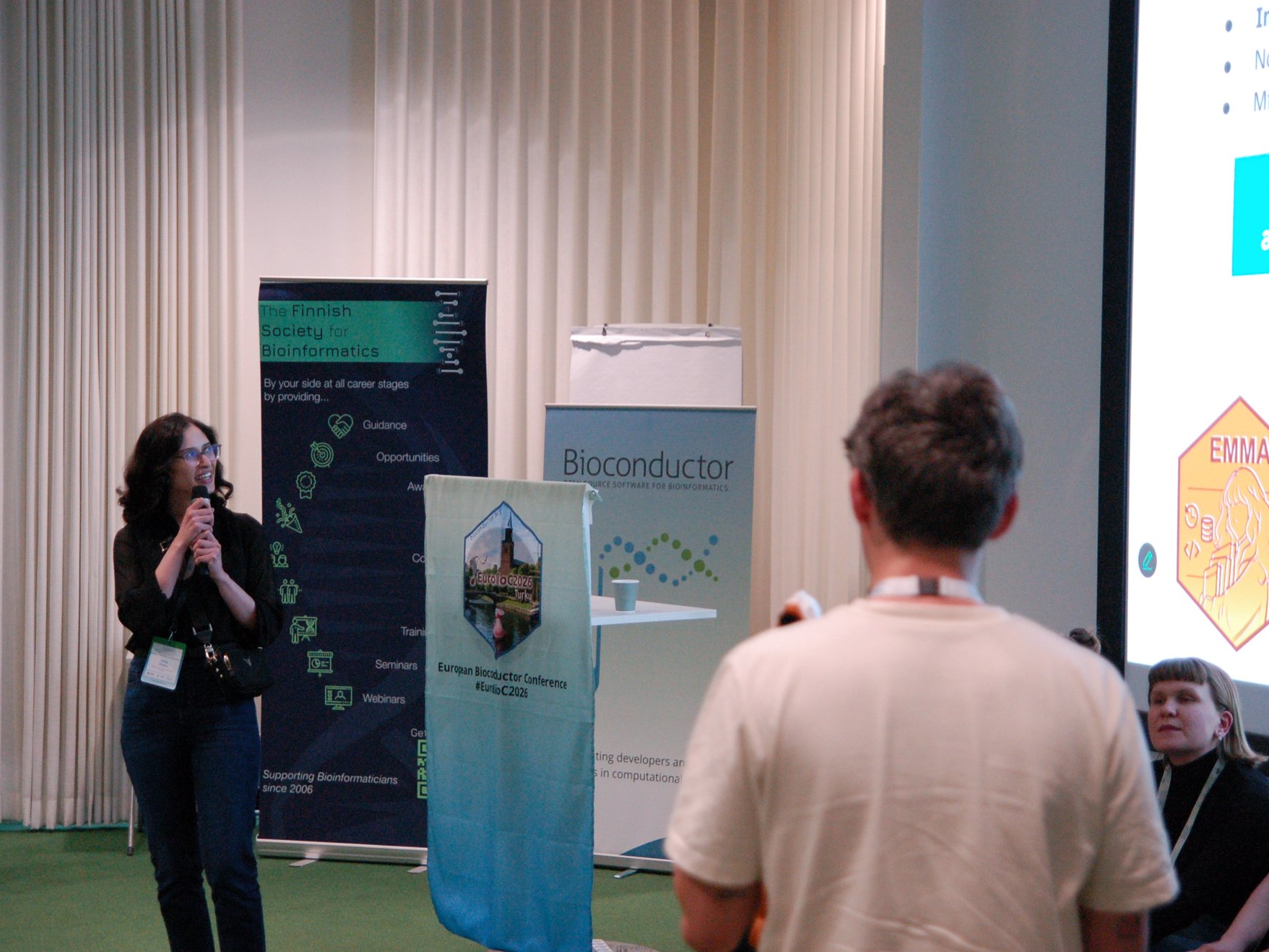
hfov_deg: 23.8
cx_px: 621
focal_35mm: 82
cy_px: 472
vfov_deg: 18.0
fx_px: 3006
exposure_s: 1/125
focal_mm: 50
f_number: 3.2
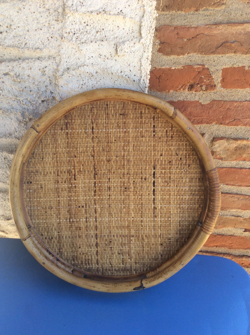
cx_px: 125
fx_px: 309
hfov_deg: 44.1
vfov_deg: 56.9
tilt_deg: -33.8
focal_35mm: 32
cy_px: 168
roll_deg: -2.1
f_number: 2.4
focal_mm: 3.3
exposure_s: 1/163
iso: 32
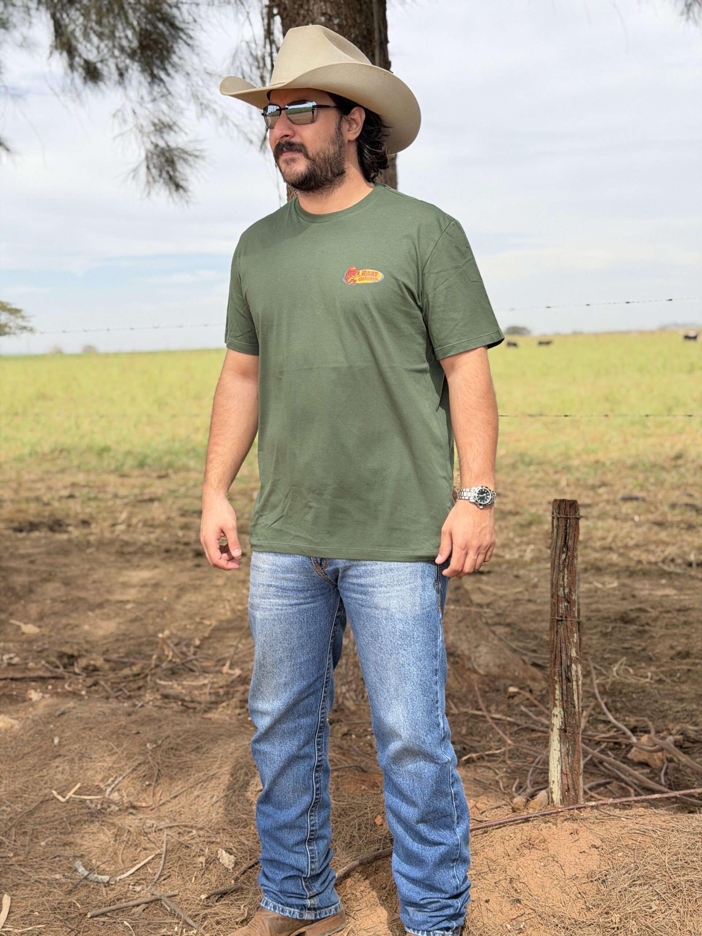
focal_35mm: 48
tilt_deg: -5.0
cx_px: 351
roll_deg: +1.6
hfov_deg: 30.3
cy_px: 468
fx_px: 1298
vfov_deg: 39.7
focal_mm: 6.76
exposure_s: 1/2865
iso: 64
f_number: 1.78
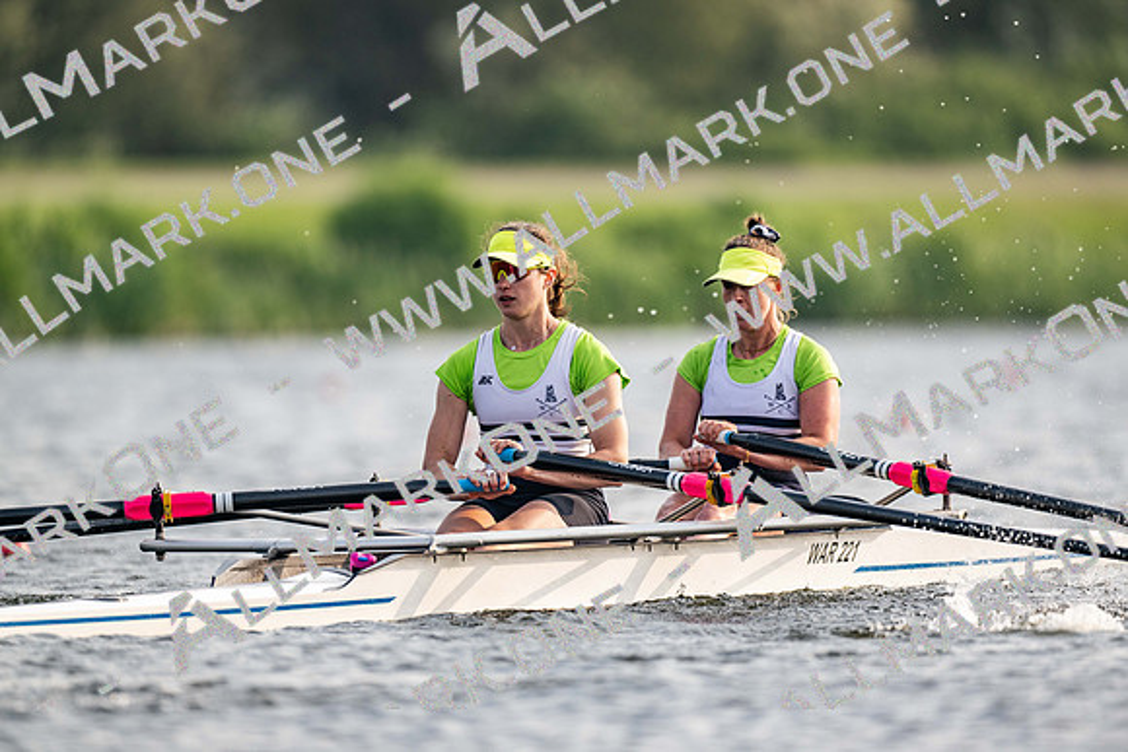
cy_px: 376
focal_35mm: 600
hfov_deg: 3.4
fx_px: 18804
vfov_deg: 2.3
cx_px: 564
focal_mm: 600
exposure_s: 1/2500
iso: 360
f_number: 4
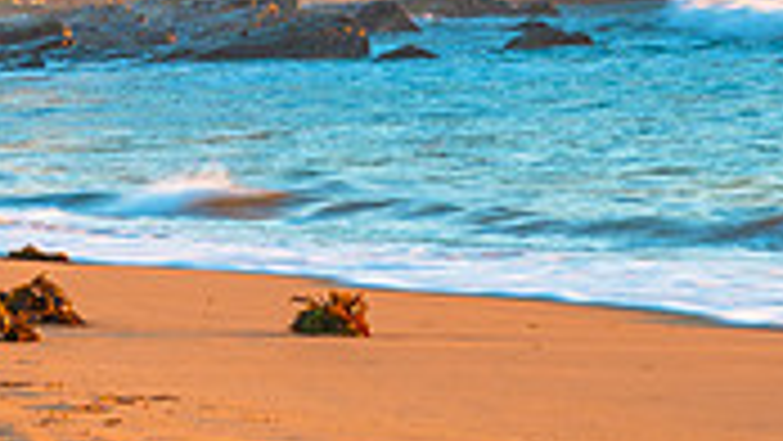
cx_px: 382
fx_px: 6231
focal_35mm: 300
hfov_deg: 7.2
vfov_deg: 4.0
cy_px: -137
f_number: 8
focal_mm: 85
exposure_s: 1/8
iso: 125
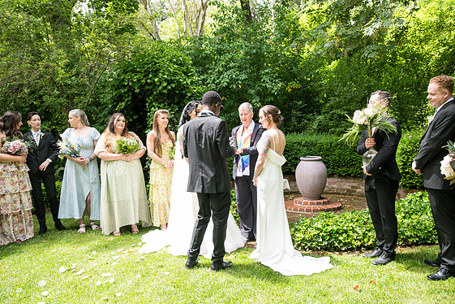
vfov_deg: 43.6
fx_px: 379
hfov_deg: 61.9
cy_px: 148
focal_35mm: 30
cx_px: 232
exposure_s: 1/400
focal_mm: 29
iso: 500
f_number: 4
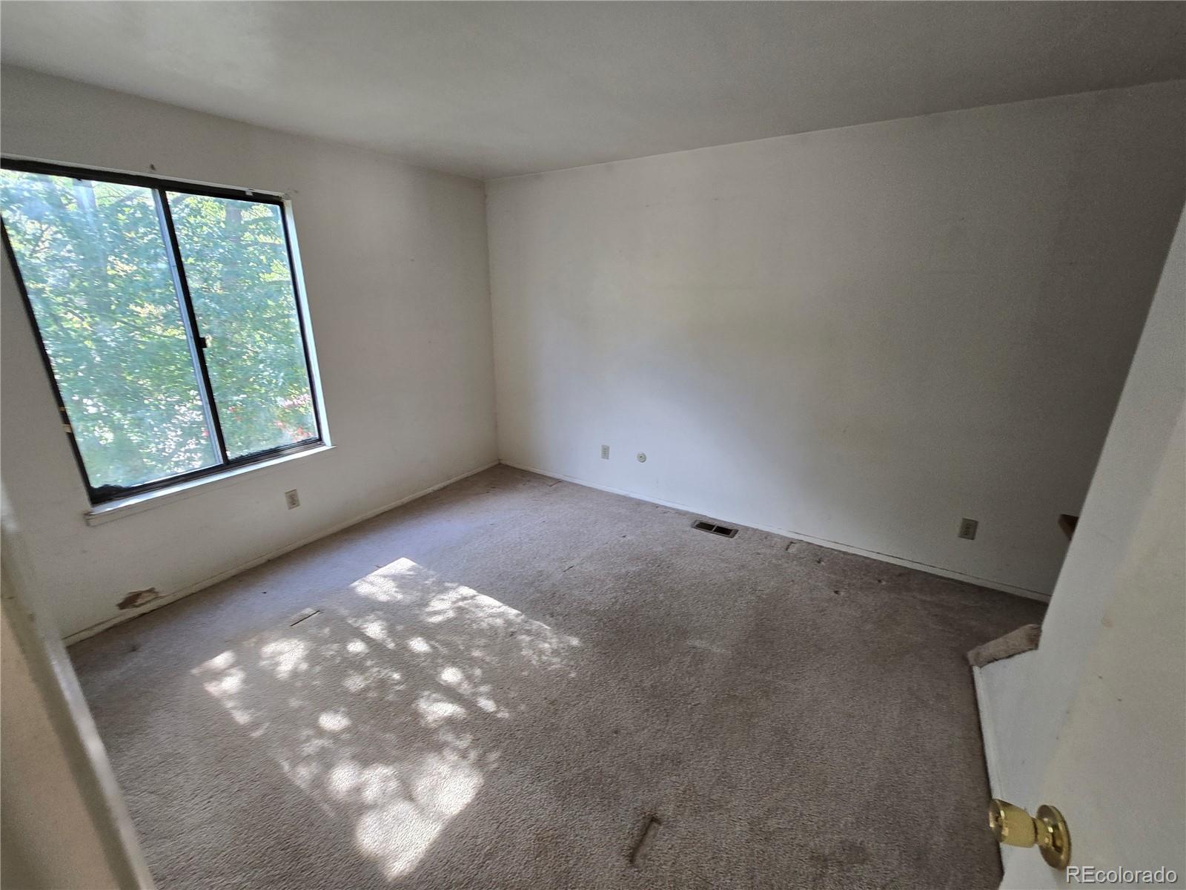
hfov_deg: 106.2
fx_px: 445
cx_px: 593
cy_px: 445
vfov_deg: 89.9
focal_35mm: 13
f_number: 2.2
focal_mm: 2.2
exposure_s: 1/60
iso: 100
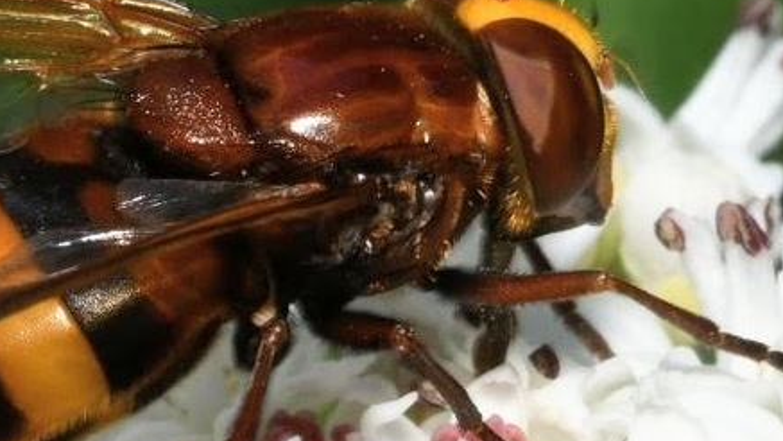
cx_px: 138
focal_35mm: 362
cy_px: 231
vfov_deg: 3.4
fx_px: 7520
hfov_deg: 6.0
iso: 250
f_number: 32
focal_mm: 105
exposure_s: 1/60
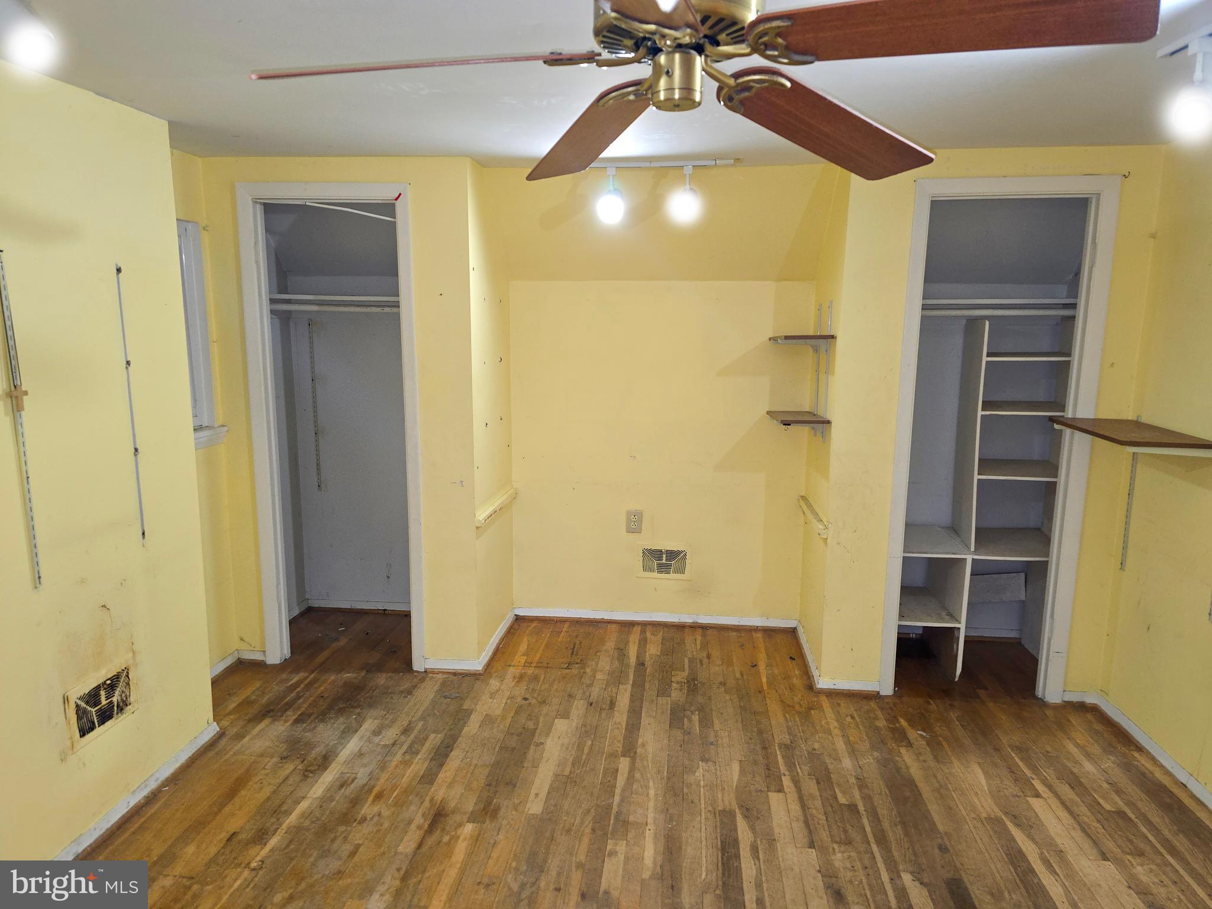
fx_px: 805
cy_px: 454
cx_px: 606
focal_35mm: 23
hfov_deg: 73.9
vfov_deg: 58.9
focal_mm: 6.3
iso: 125
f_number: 1.7
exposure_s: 1/20
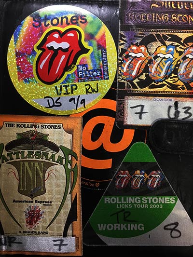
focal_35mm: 29
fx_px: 215
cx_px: 96
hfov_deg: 48.2
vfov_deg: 61.6
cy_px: 128
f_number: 2.2
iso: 64
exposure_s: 1/17
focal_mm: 4.15
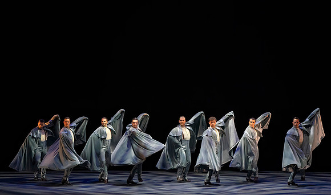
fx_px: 1423
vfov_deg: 7.8
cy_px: 119
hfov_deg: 13.3
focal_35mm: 160
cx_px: 176
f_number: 7.1
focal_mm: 143
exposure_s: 1/400
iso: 10000
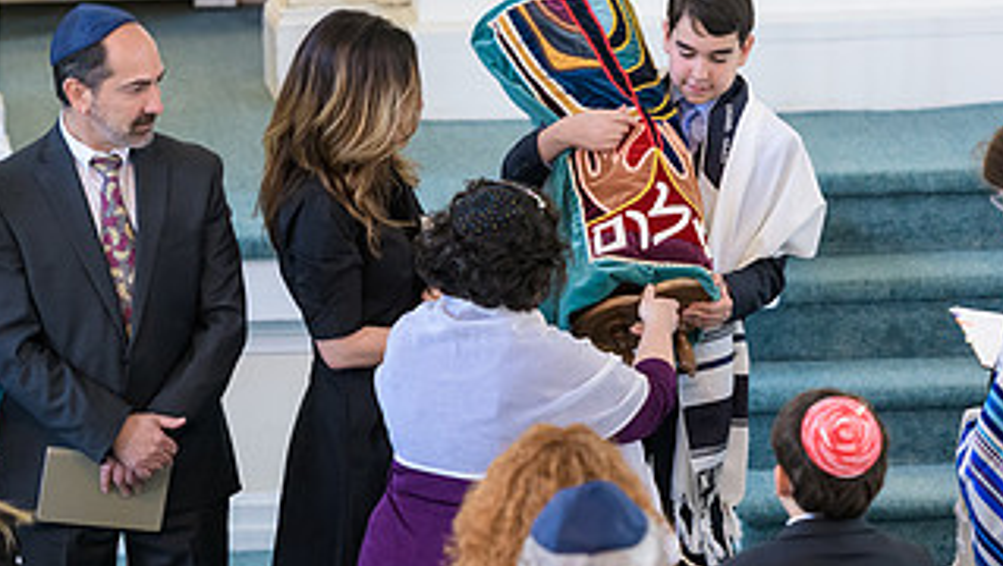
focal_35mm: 276
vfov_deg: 4.4
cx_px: 670
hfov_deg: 7.8
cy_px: 146
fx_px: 7346
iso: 1250
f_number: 3.2
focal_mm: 145
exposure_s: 1/125
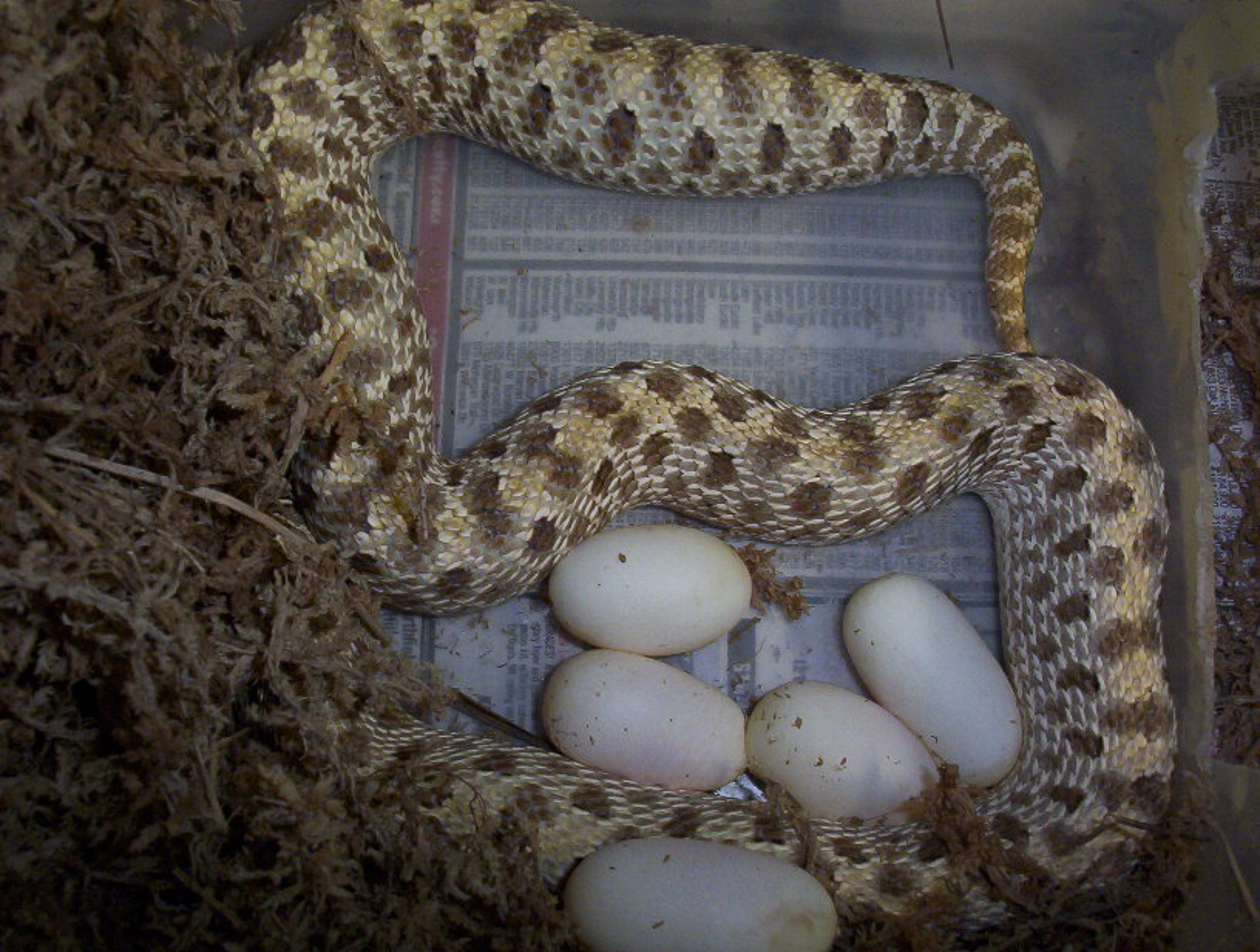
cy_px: 476
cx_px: 630
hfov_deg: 47.8
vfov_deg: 37.0
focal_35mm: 39
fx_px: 1423
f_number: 4.5
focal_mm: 6
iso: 140
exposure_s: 1/30
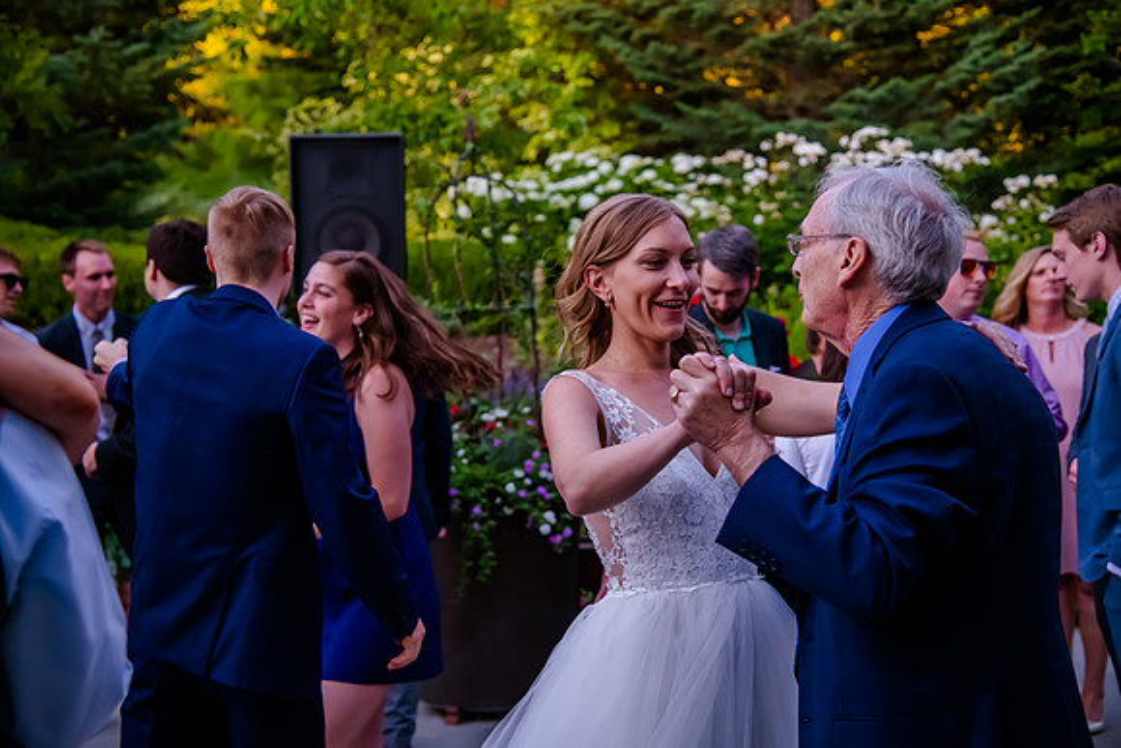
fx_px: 1620
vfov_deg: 26.0
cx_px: 560
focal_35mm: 52
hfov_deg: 38.2
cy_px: 374
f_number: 4
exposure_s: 1/640
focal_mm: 52
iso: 3200
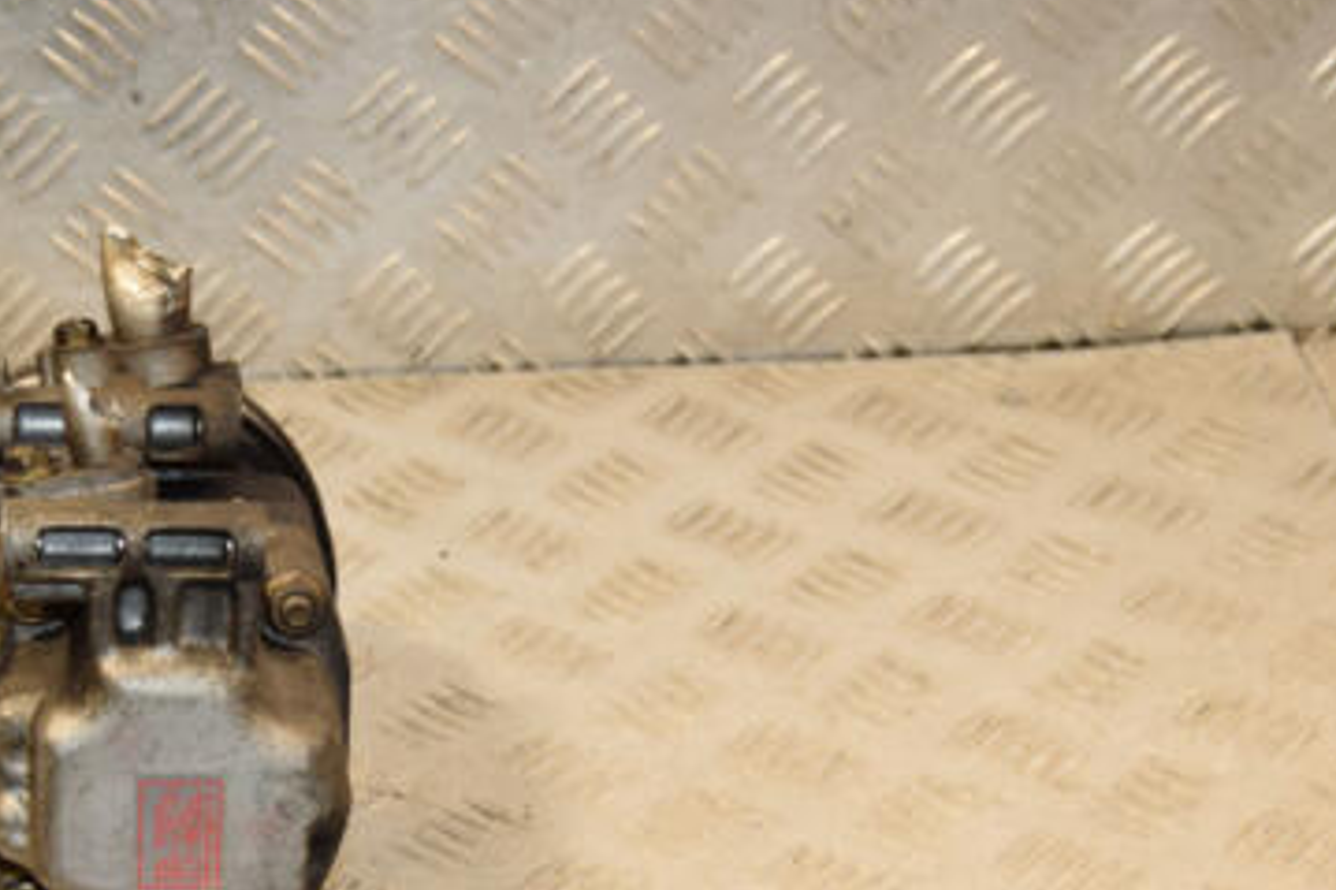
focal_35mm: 113
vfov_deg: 12.1
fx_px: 4185
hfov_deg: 18.1
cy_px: 506
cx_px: 480
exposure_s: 1/200
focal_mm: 45
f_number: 6.3
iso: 800
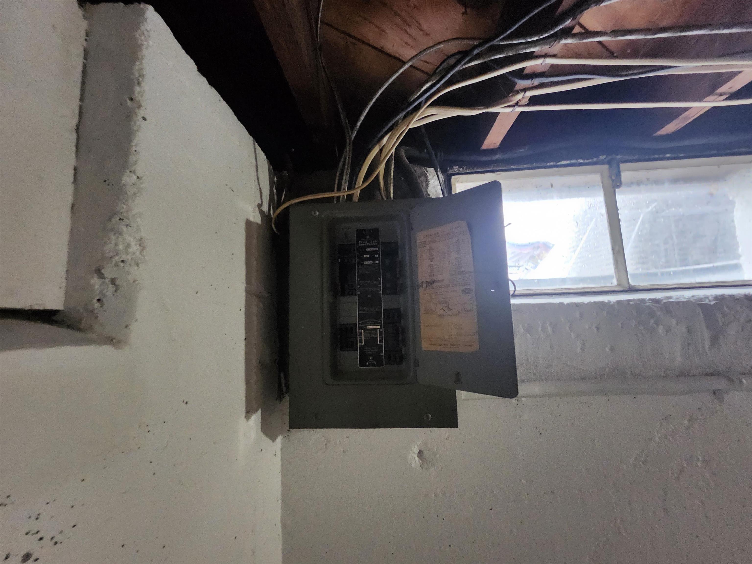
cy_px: 282
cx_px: 376
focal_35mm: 13
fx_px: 282
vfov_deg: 89.9
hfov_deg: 106.2
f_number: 2.2
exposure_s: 1/24
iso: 1000
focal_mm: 1.74
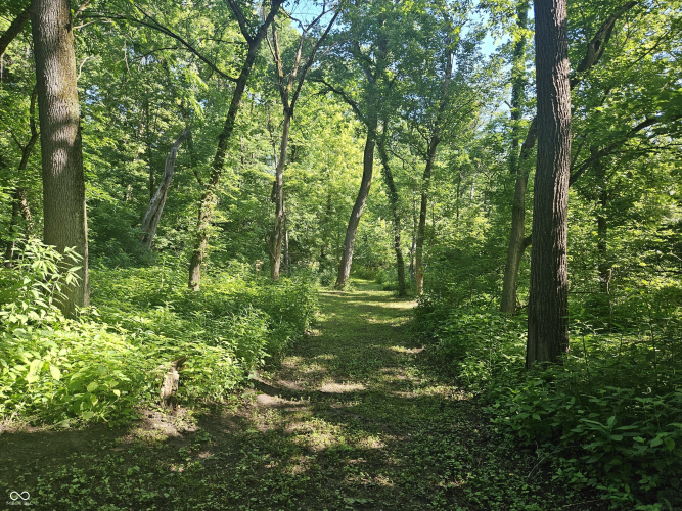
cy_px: 256
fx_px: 453
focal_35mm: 23
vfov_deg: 58.9
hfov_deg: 73.9
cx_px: 341
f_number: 1.8
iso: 64
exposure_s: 1/359
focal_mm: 5.4
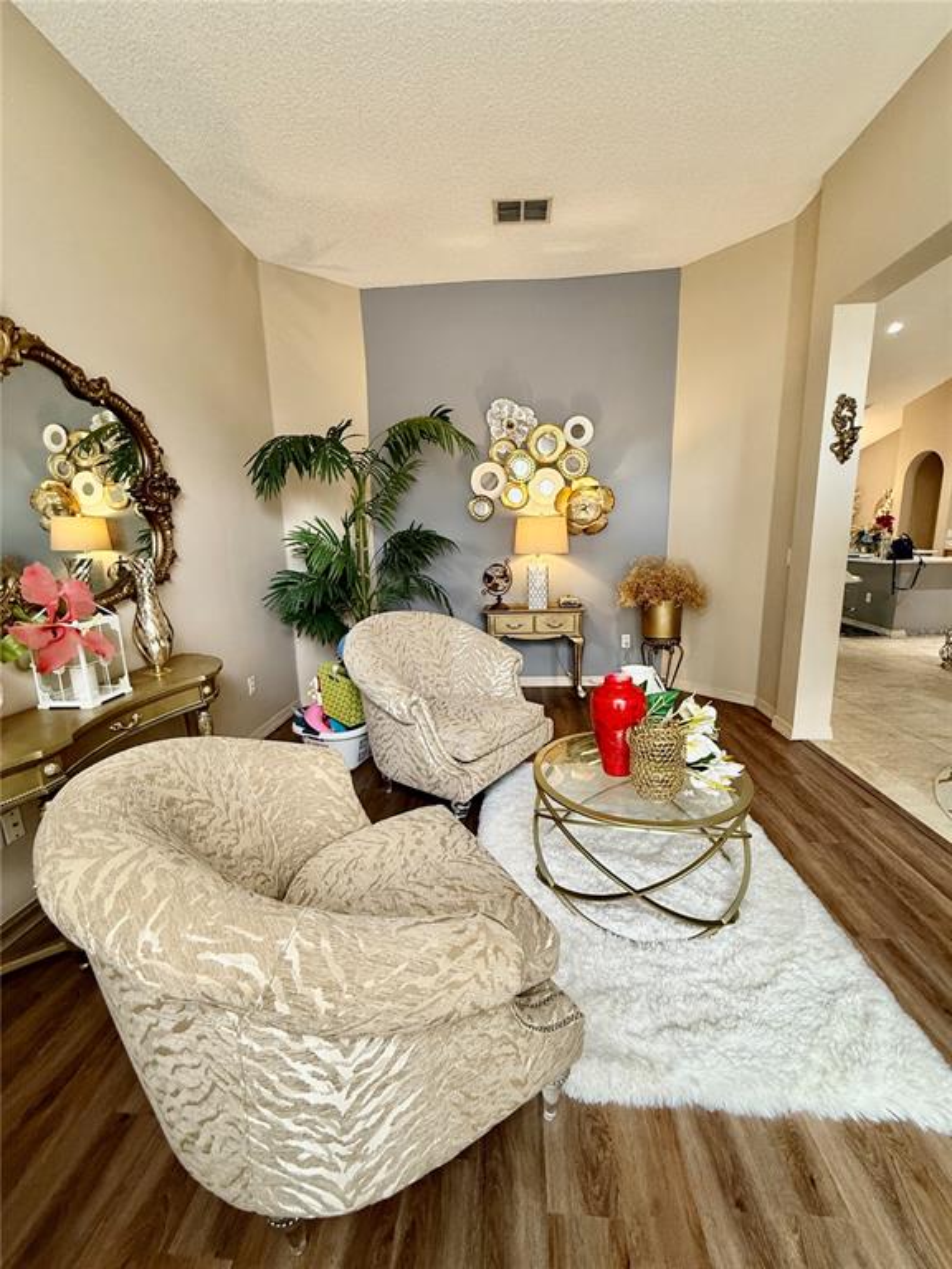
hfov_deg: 85.7
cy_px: 634
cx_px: 476
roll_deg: +1.7
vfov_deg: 102.1
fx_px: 513
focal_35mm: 14
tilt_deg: -9.9
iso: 320
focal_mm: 2.22
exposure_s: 1/60
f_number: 2.2
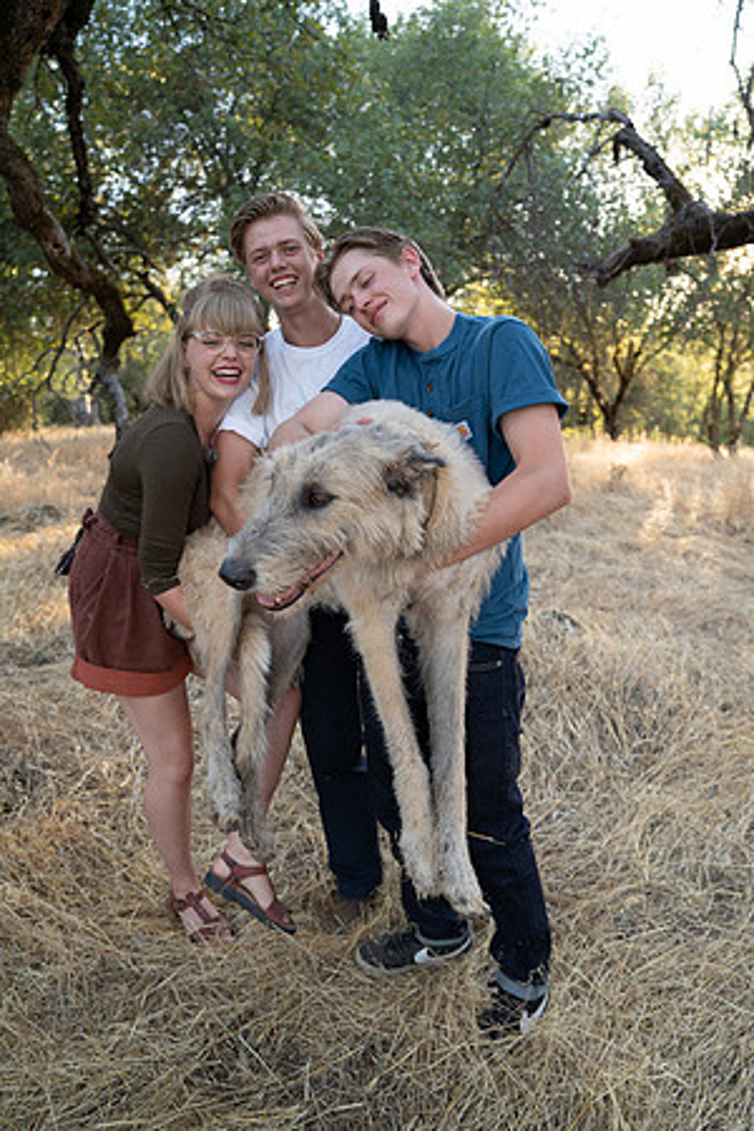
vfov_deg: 73.7
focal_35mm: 24
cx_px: 377
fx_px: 754
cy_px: 566
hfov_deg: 53.1
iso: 250
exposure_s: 1/160
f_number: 2.8
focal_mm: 24
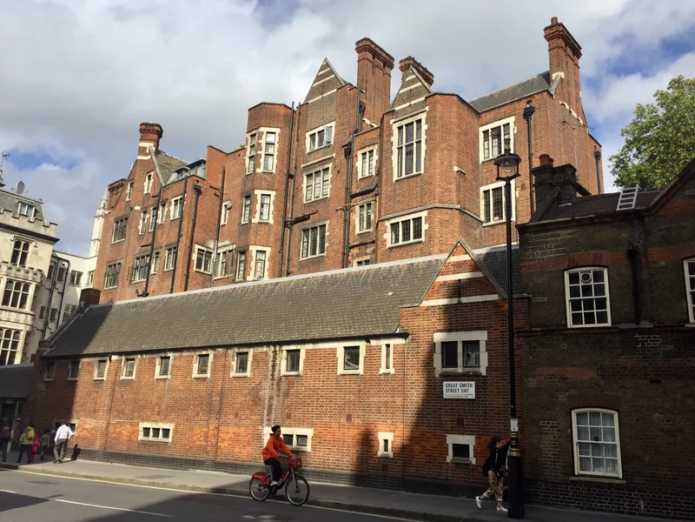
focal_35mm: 29
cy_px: 261
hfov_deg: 61.7
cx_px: 348
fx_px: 582
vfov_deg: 48.2
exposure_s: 1/2825
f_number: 2.2
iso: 32
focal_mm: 4.15
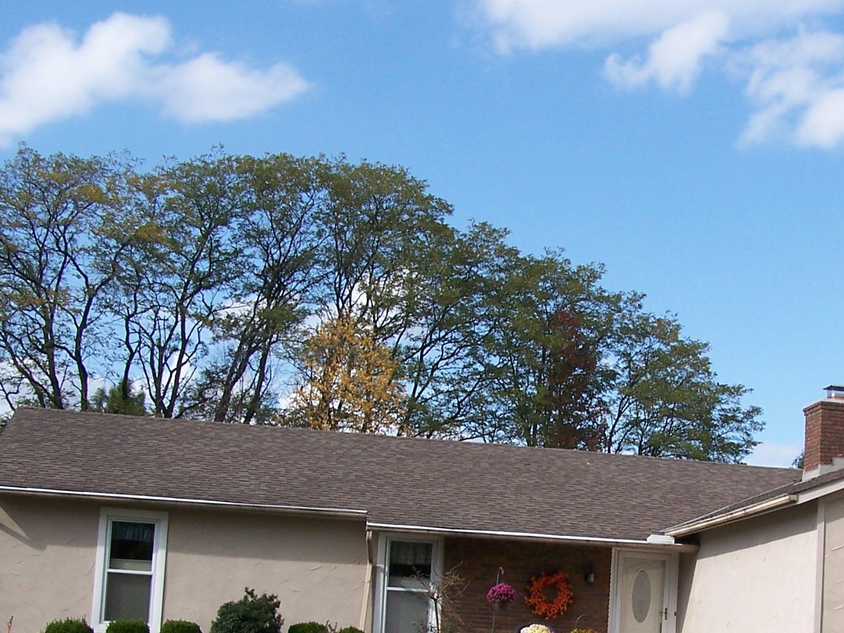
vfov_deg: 22.0
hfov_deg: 29.1
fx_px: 1609
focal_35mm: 66
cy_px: 482
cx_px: 591
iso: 80
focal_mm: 6.3
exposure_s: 1/640
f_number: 4
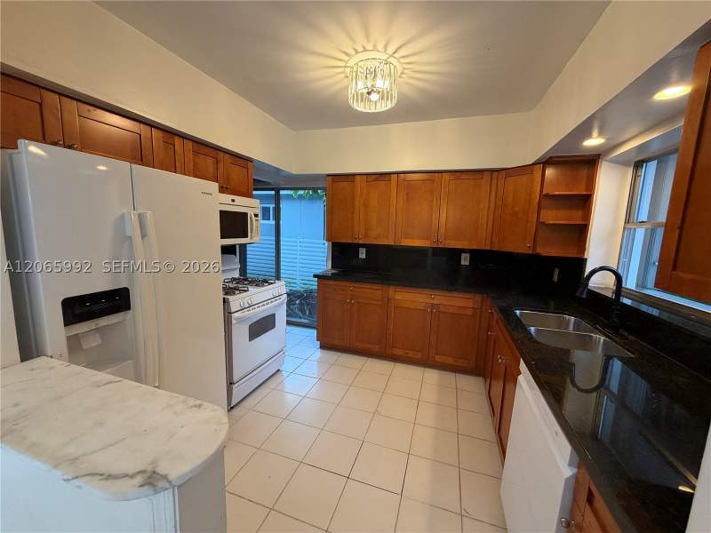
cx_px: 356
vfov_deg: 85.7
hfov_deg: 102.1
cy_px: 266
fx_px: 288
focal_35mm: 14
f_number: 2.2
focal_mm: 2.22
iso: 200
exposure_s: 1/60
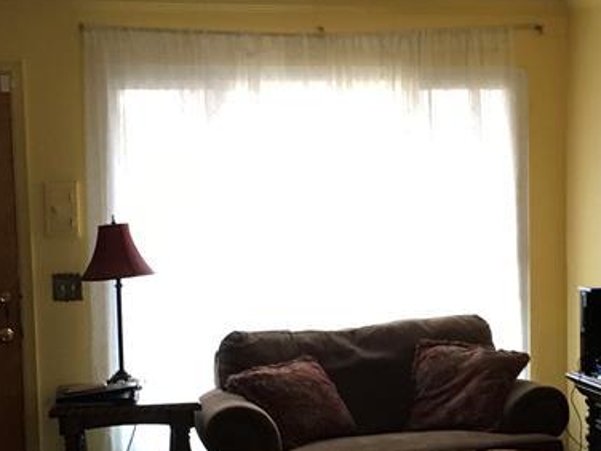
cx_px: 401
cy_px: 334
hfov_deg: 24.6
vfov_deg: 18.6
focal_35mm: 79
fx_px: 1372
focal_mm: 4.15
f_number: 2.2
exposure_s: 1/30
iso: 160
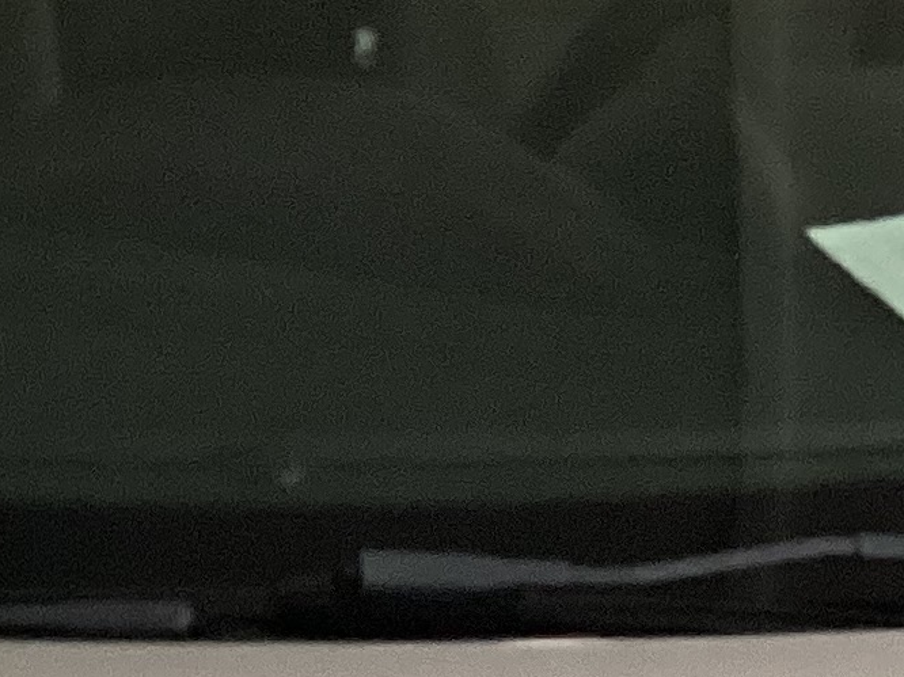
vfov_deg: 9.0
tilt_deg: -35.7
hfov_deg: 12.9
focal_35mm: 152
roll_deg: -0.3
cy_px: 1454
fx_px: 3968
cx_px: 155
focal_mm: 3.3
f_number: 2.4
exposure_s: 1/60
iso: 200
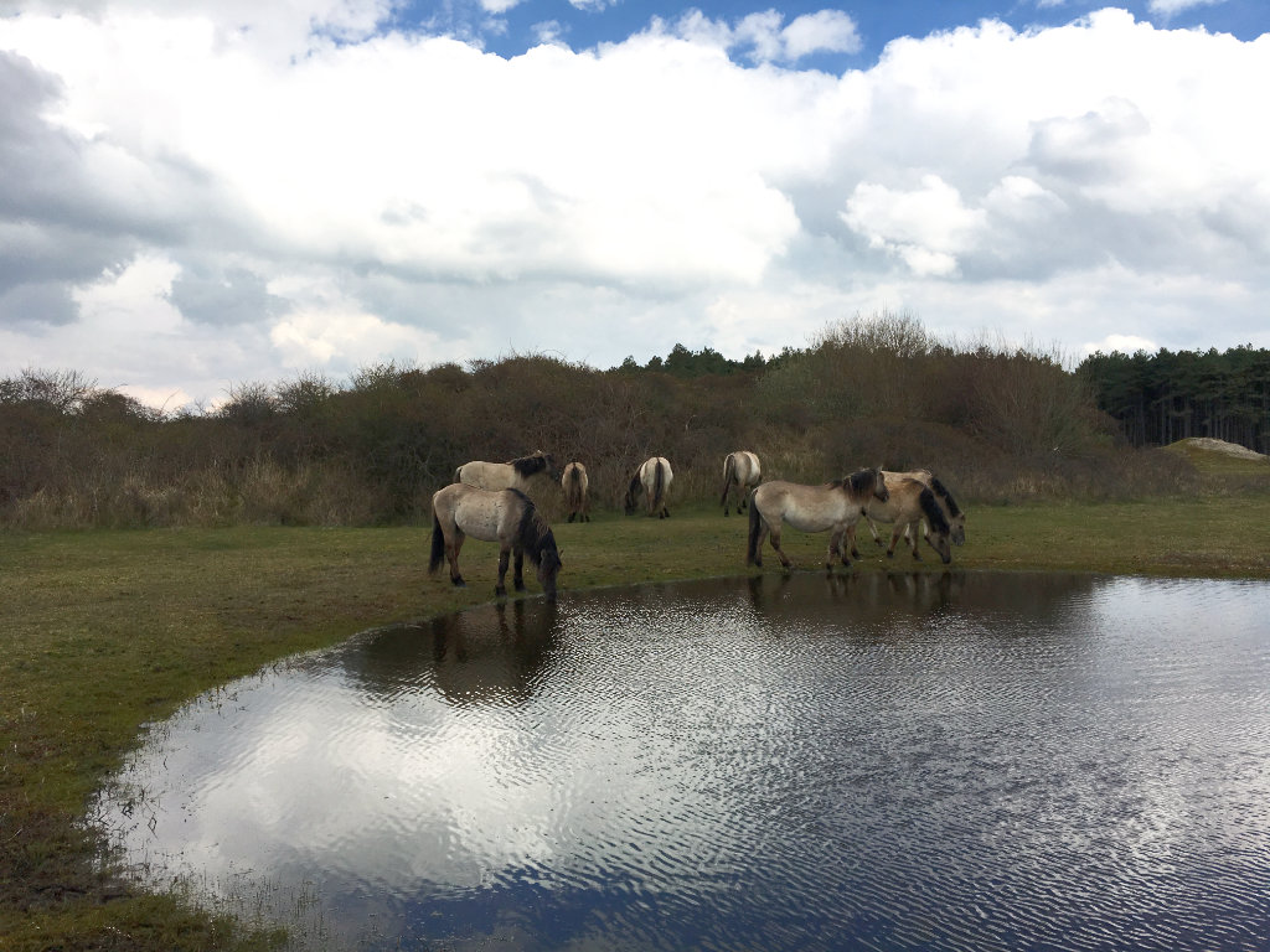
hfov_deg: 61.7
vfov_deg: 48.2
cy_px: 476
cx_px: 635
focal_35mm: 29
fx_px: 1064
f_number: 2.2
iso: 25
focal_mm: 4.2
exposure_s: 1/2564
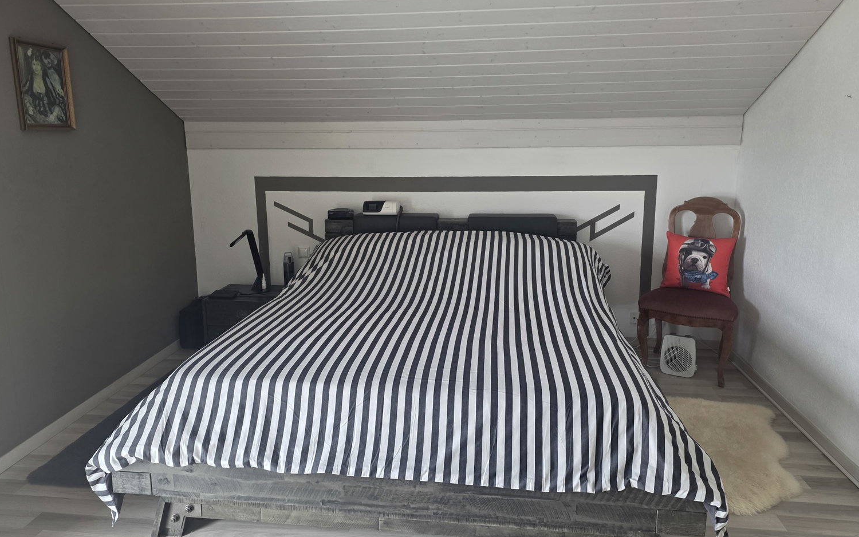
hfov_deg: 70.4
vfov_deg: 47.5
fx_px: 609
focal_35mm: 26
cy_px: 241
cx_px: 414
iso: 200
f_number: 1.7
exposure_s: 1/100
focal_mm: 6.3
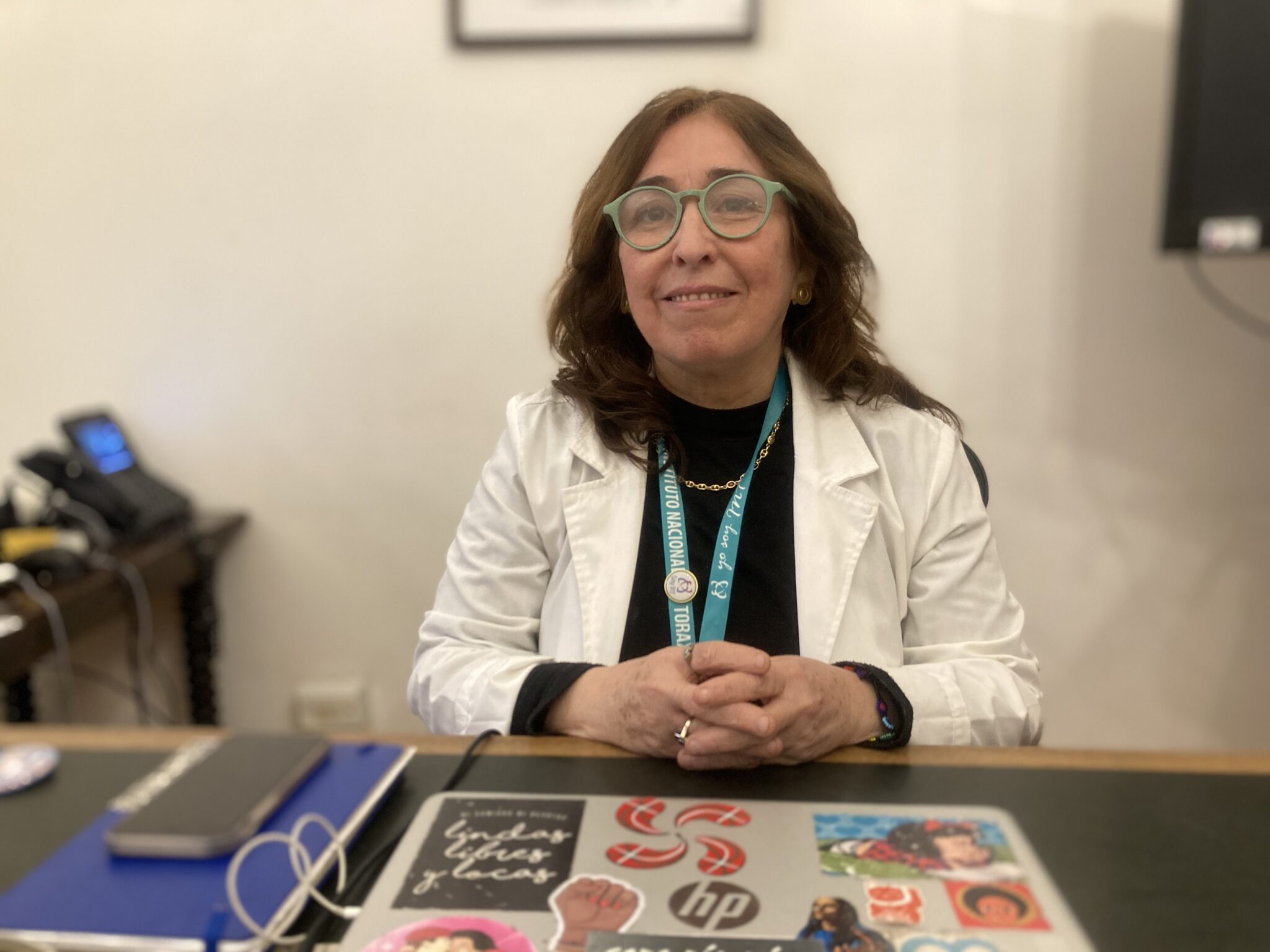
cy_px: 476
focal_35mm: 28
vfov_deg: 49.7
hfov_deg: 63.4
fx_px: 1027
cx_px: 635
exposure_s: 1/33
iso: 250
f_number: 1.8
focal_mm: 3.99
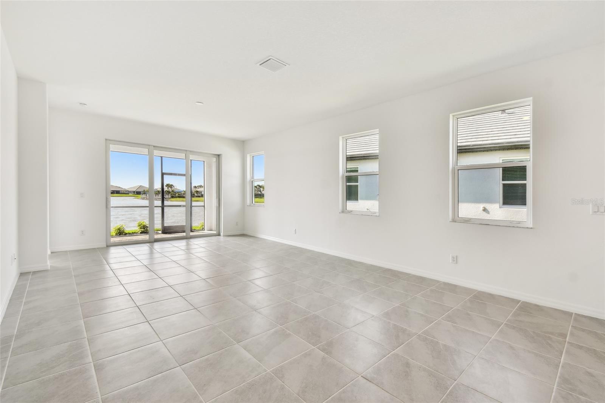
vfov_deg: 77.3
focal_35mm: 15
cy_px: 202
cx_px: 302
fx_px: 252
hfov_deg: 100.4
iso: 100
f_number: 7.1
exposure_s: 1/50
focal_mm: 10
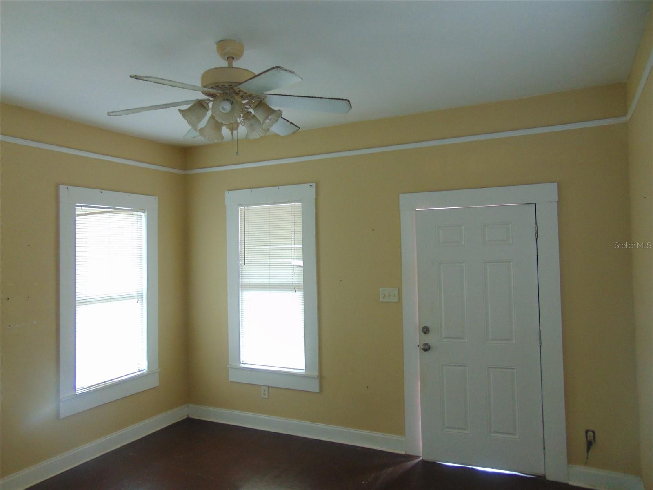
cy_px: 245
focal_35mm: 25
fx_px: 472
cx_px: 326
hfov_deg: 69.4
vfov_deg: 54.9
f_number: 3
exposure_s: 1/30
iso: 160
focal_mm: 4.5
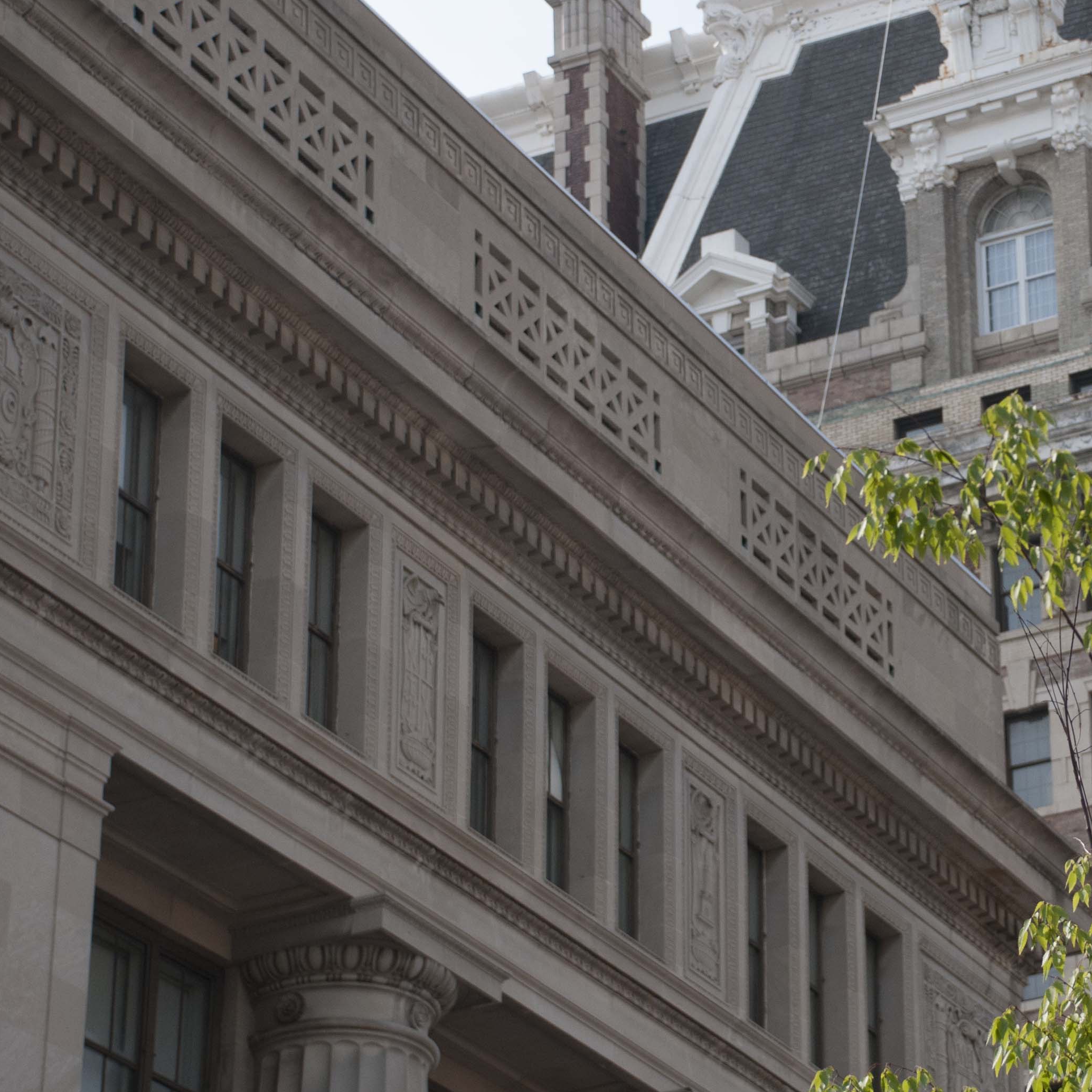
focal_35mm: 132
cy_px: 590
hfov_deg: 13.1
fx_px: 4711
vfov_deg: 13.2
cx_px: 1062
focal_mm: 50
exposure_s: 1/2000
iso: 320
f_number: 5.6
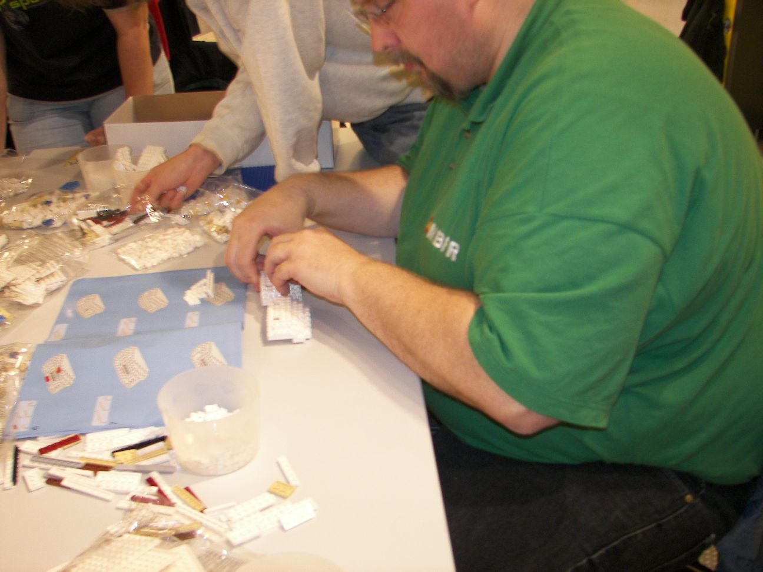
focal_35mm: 36
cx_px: 382
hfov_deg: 51.4
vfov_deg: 39.7
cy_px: 286
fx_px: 794
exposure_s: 1/30
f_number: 2.8
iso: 100
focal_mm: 6
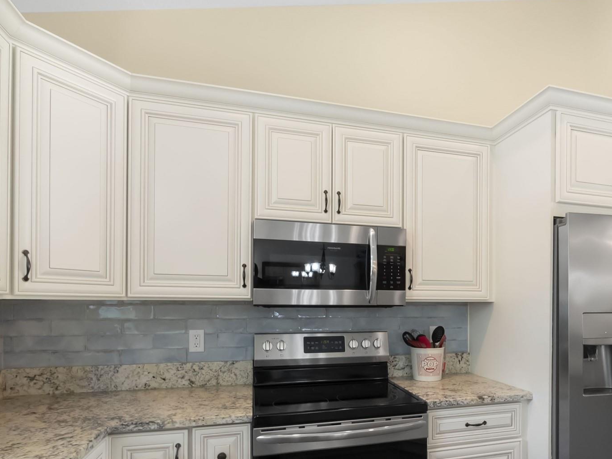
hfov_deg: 77.4
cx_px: 386
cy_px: 312
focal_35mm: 21
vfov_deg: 61.6
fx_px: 371
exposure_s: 1/60
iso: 1250
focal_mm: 7
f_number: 4
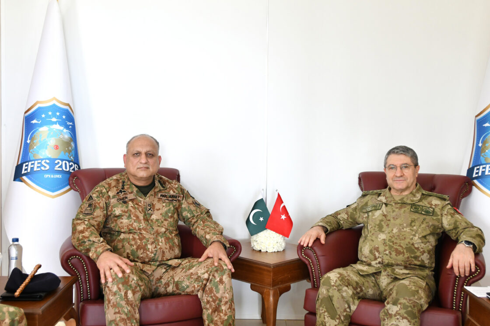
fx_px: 435
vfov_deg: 41.0
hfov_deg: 58.6
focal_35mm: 32
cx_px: 273
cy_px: 147
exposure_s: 1/80
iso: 1000
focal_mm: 28
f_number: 3.2
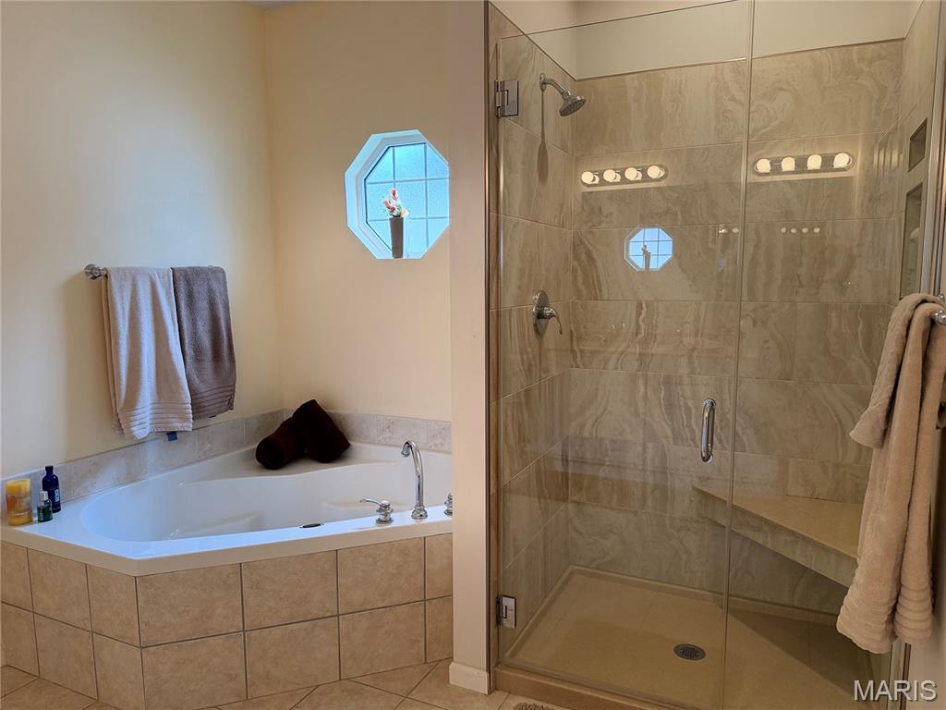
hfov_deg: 71.6
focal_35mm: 24
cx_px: 473
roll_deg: +1.1
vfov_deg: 56.8
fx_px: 656
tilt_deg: -7.0
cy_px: 355
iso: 200
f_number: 1.78
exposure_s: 1/177
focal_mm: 6.76
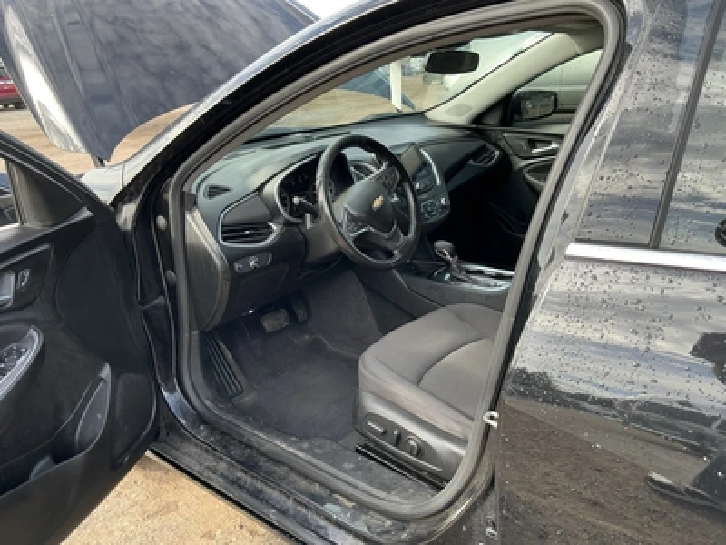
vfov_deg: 49.7
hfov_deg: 63.4
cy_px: 272
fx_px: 587
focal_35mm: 28
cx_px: 363
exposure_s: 1/122
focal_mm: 3
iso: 20
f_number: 1.8
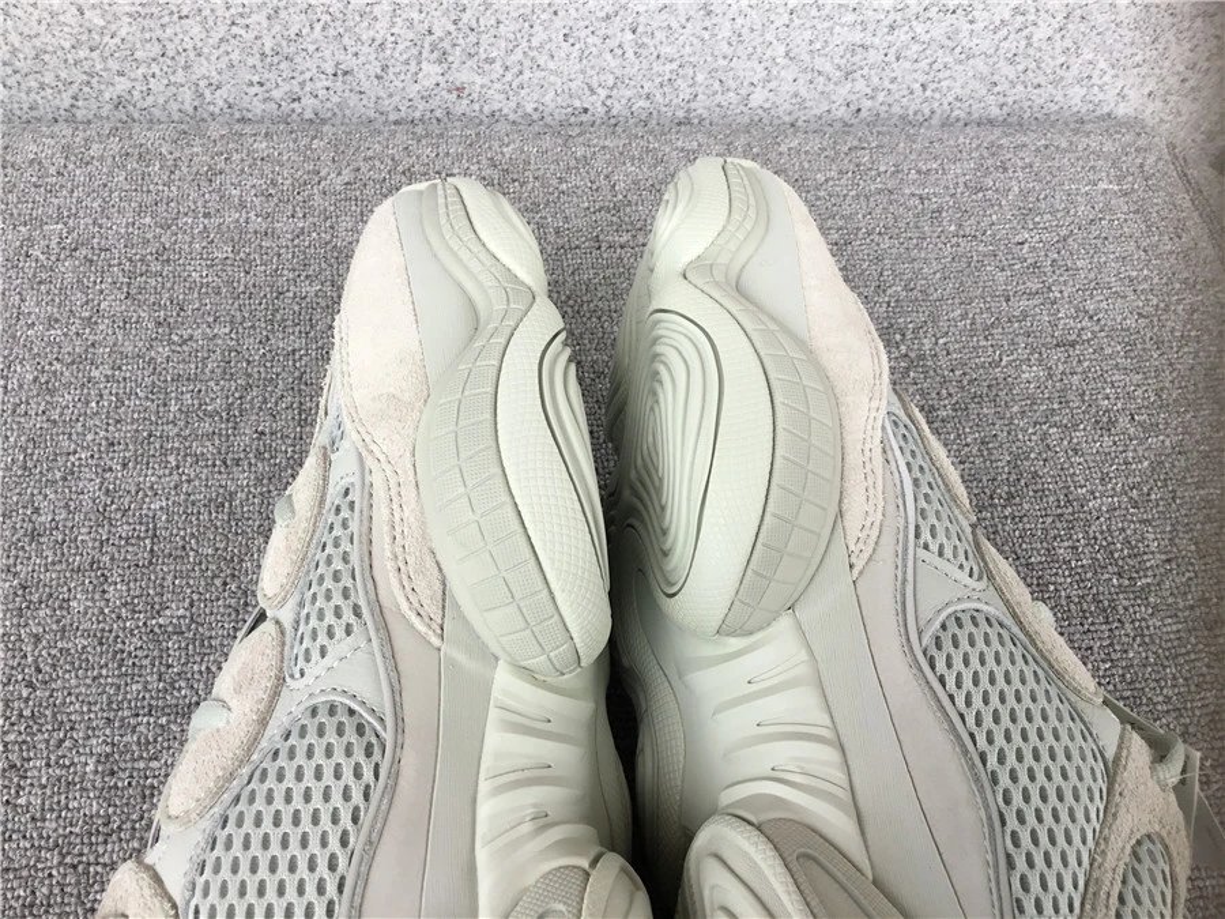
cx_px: 612
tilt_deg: -57.6
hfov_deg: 58.4
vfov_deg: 45.4
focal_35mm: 31
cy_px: 460
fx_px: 1097
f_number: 2.4
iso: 25
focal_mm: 3.3
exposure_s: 1/218
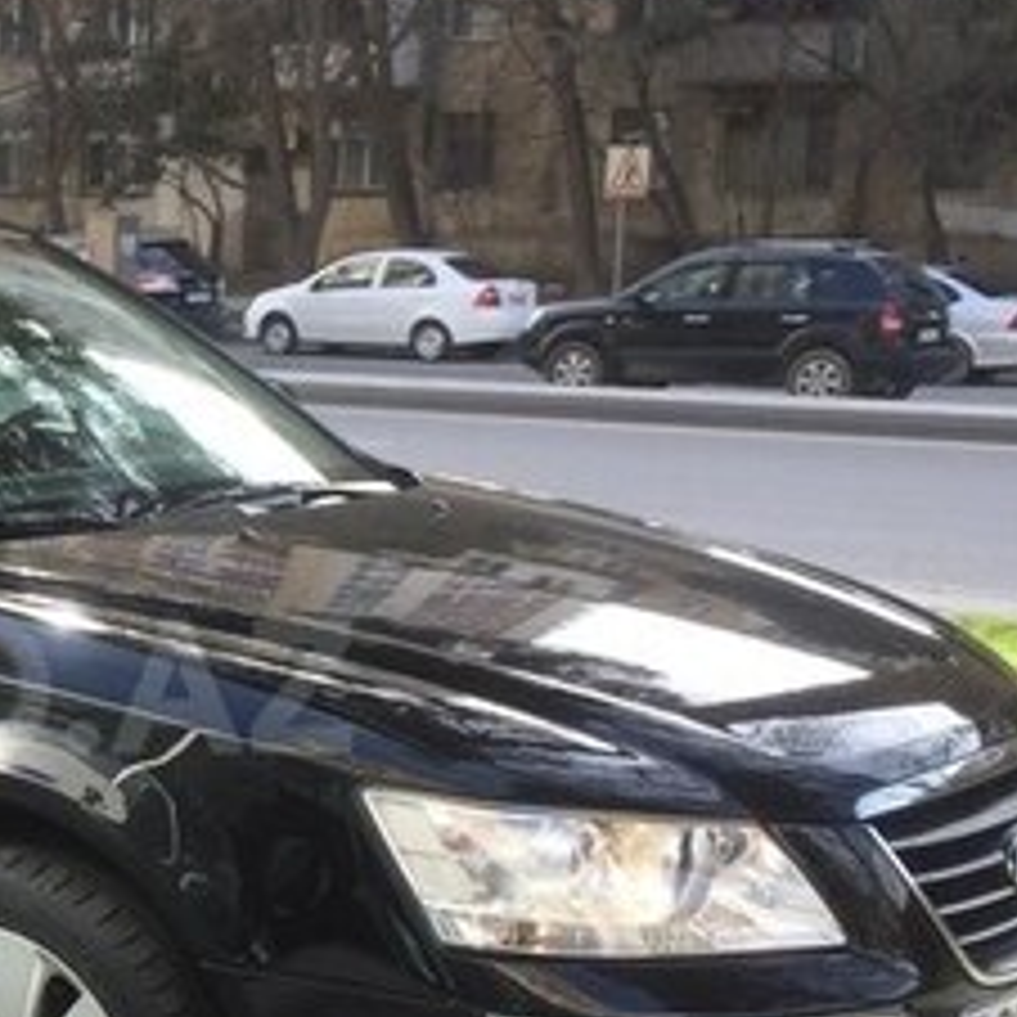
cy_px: 686
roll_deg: +0.0
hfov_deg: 21.8
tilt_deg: -12.3
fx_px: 2493
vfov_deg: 22.9
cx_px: -108
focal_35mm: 75
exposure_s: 1/334
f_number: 2.2
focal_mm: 4.15
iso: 32
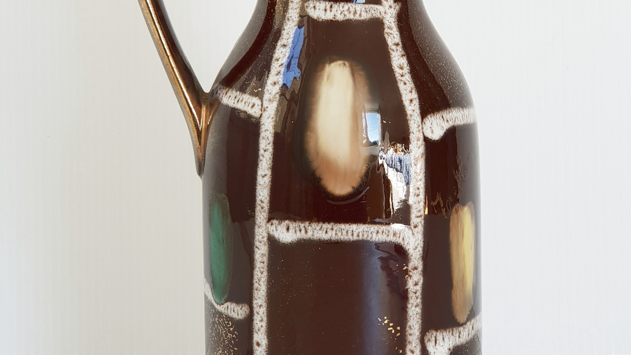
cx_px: 317
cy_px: 123
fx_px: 1272
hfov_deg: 27.9
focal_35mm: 76
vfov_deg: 15.9
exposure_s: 1/50
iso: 32
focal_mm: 6
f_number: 2.4
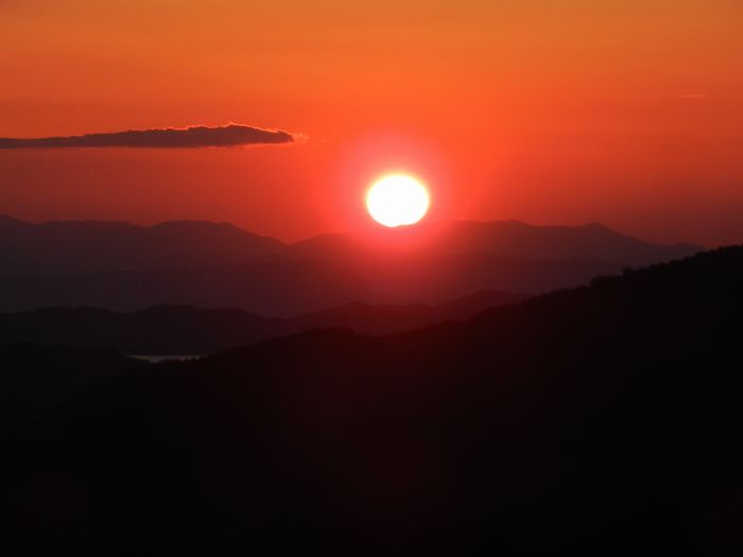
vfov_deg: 5.2
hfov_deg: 6.9
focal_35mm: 286
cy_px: 278
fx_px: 6139
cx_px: 372
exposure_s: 1/640
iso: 200
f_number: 5.3
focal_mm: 50.8
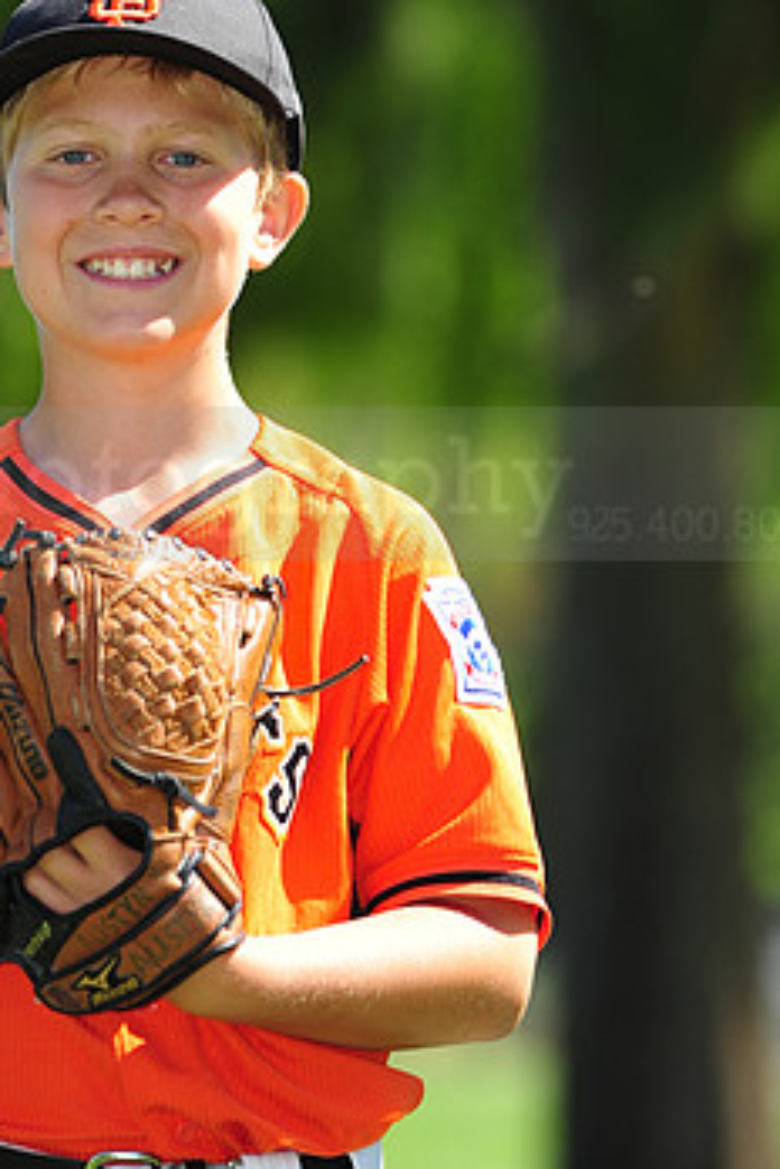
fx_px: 10822
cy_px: 453
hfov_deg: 4.1
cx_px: 134
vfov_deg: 6.2
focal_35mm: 333
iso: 200
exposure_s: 1/640
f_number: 4.5
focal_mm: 200
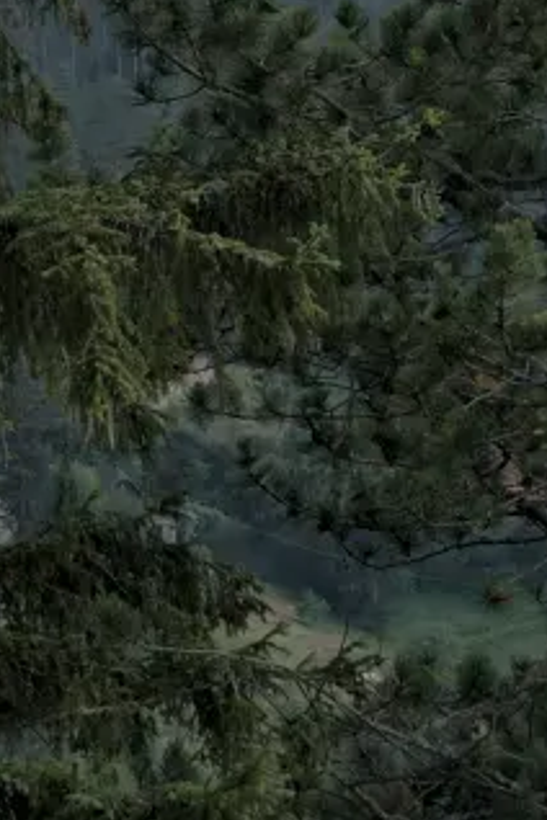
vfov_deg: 6.3
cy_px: -717
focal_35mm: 317
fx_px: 7225
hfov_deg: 4.3
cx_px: -581
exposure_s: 1/125
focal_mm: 35
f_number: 10
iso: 160
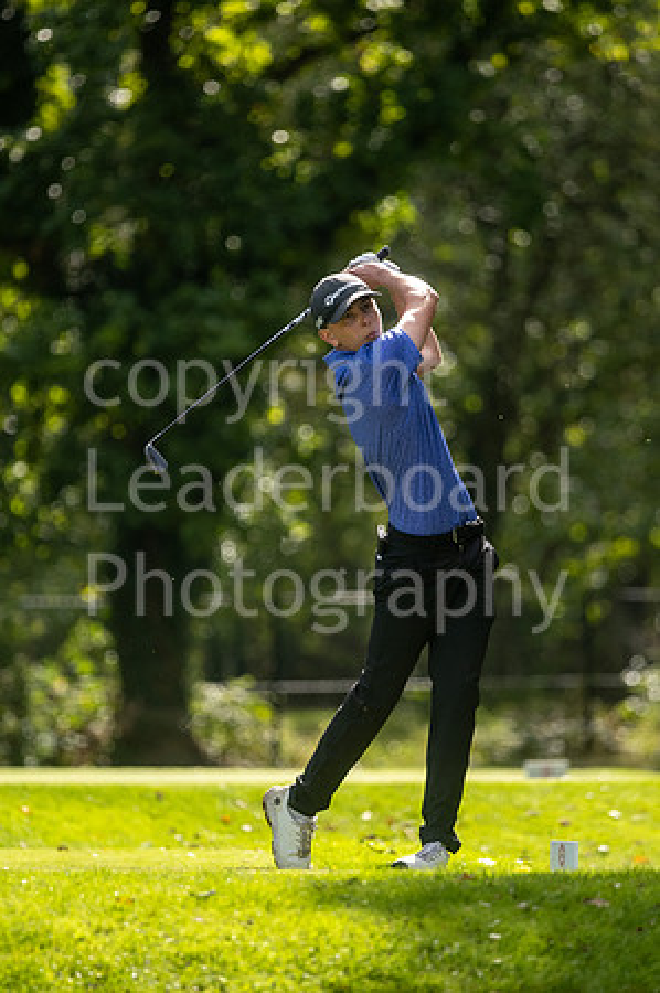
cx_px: 330
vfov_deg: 4.6
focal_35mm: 450
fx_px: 12403
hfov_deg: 3.0
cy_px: 496
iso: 400
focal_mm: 300
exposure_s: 1/1600
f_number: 4
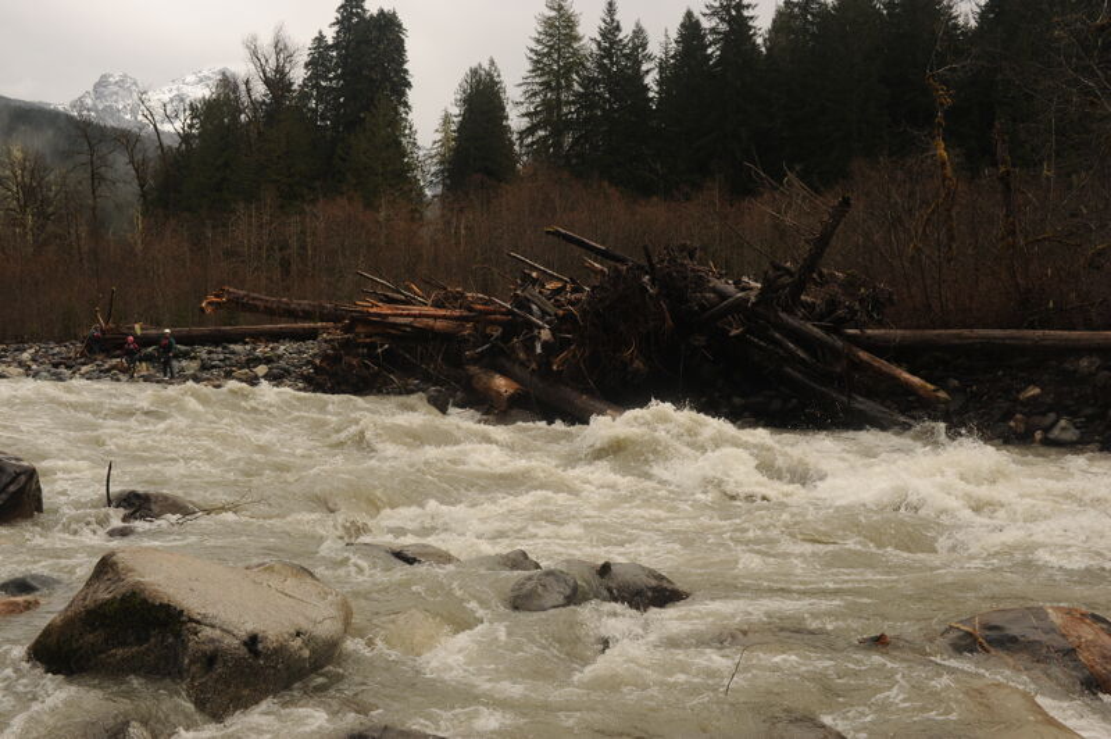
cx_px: 556
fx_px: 1079
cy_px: 370
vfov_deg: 37.8
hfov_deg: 54.5
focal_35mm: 35
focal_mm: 35
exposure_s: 1/500
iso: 250
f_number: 8
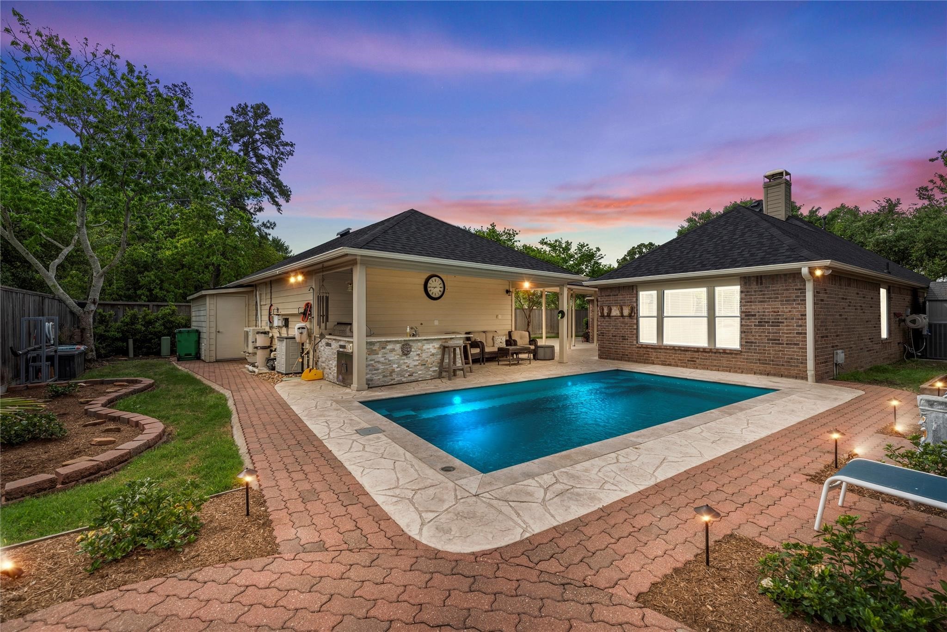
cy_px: 316
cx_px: 474
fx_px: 368
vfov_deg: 81.2
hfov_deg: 104.2
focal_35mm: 14
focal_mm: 14
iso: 100
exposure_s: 1/320
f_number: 8
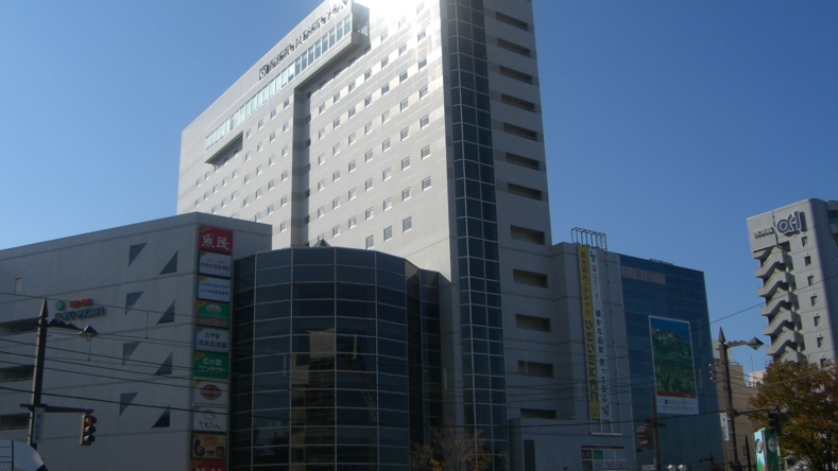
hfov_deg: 48.4
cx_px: 416
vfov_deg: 28.4
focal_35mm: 42
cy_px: 237
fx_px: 933
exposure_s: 1/1000
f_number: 4.3
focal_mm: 6.2
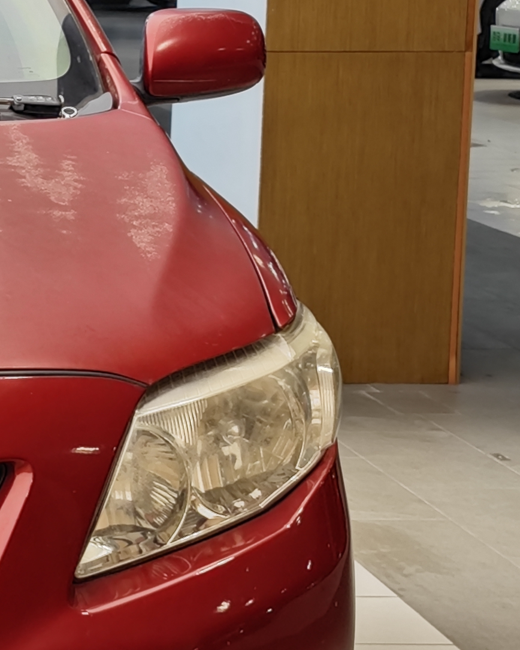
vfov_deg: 14.9
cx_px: -388
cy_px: 293
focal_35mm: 129
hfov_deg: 11.2
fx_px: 2482
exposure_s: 1/100
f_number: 1.9
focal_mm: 8.7
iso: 200
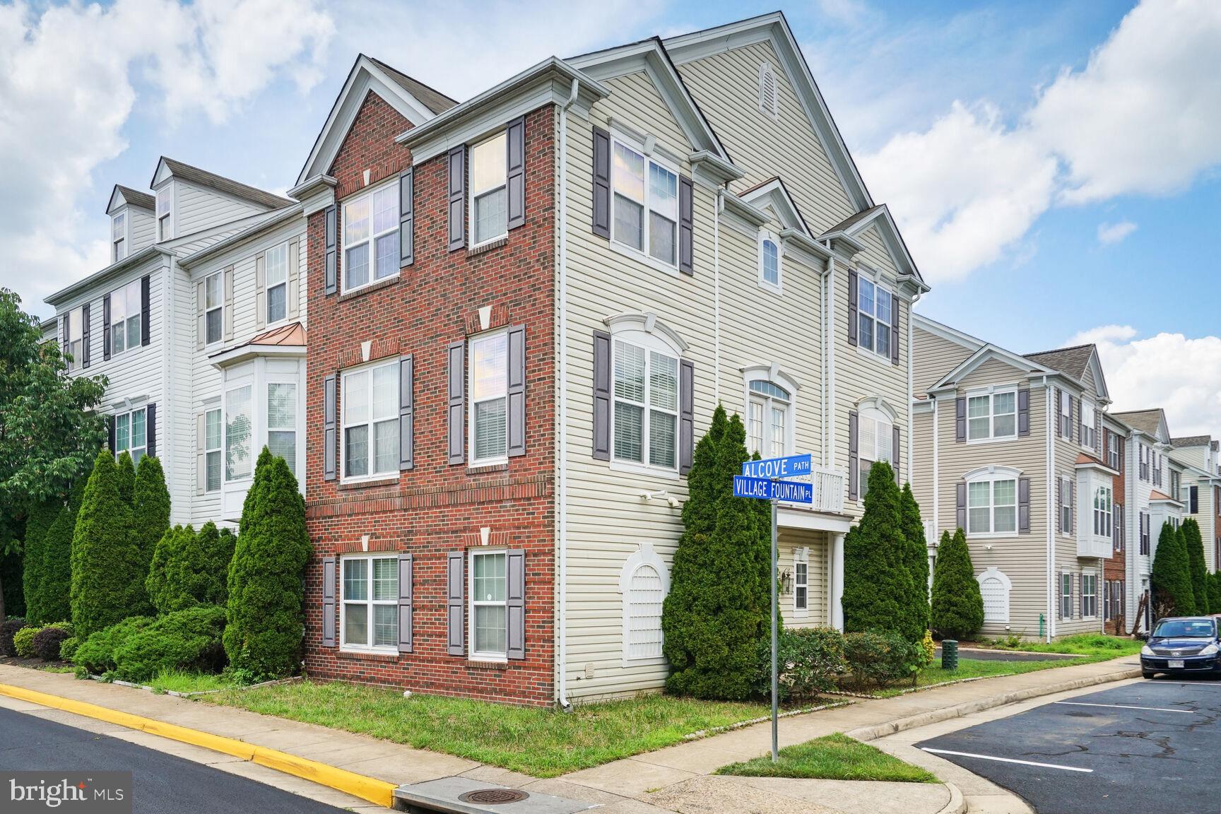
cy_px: 407
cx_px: 610
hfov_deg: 67.4
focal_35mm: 27
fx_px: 916
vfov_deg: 47.9
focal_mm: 27
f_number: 9
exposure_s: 1/1000
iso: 640
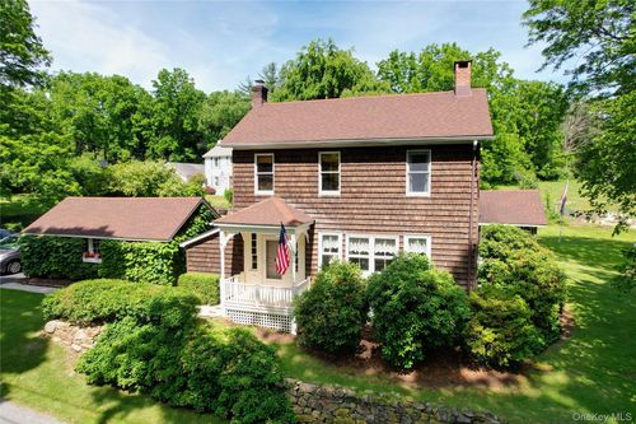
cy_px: 212
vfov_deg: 57.2
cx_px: 318
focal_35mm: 22
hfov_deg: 78.6
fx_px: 389
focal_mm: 8.38
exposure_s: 1/60
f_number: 2.8
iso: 100
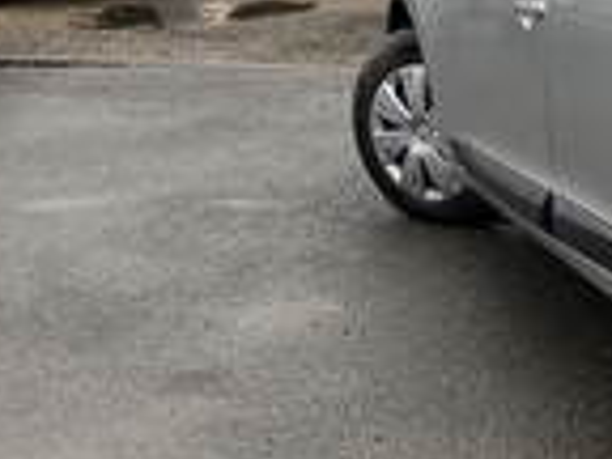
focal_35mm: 92
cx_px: 1016
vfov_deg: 15.4
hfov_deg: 18.0
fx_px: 1627
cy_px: -108
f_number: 1.8
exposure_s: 1/188
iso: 32
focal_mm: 4.25
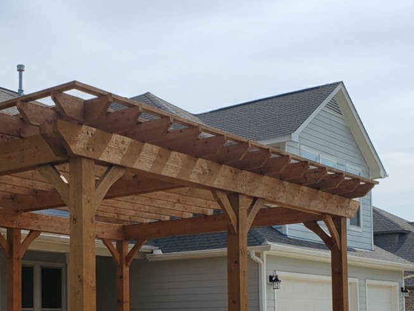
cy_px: 283
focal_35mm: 42
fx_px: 502
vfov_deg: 32.5
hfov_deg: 43.0
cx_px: 92
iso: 1093
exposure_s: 1/1202
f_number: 1.8
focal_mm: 6.4
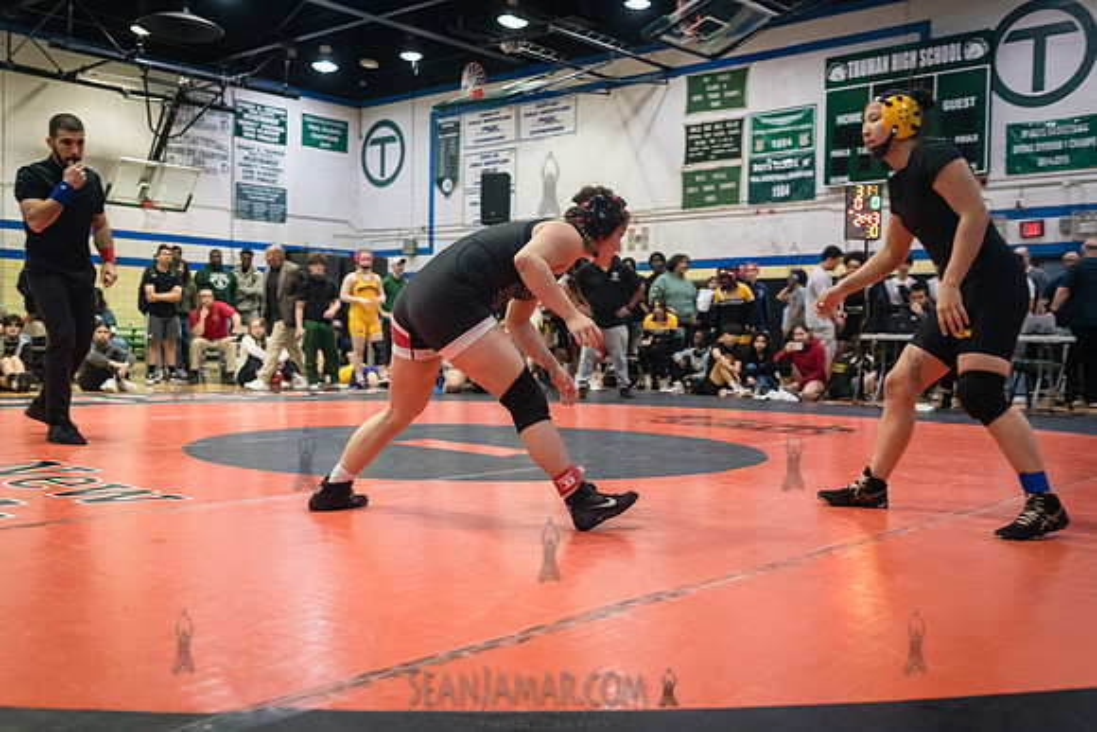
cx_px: 548
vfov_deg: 37.9
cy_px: 366
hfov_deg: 54.4
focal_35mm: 35
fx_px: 1067
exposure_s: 1/400
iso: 6400
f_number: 3.5
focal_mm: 35
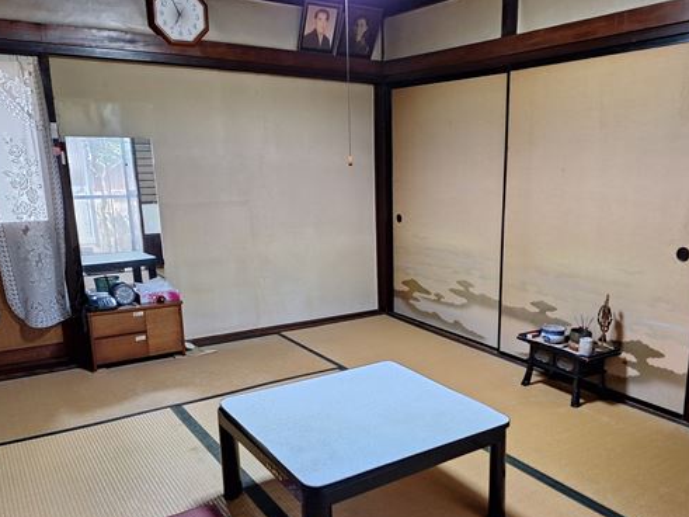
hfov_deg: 59.8
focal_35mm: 30
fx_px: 597
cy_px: 312
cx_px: 389
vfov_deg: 46.5
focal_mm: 5.54
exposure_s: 1/50
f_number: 1.8
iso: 160
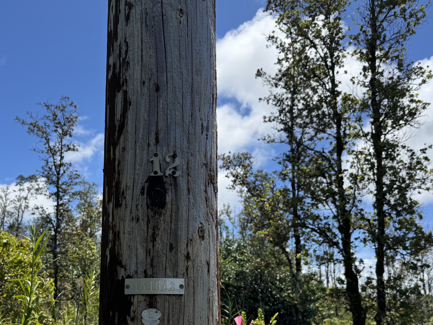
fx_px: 475
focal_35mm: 38
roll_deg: -1.0
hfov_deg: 48.5
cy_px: 223
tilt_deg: +12.1
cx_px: 163
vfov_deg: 37.2
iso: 80
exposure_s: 1/3802
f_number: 1.78
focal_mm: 6.76
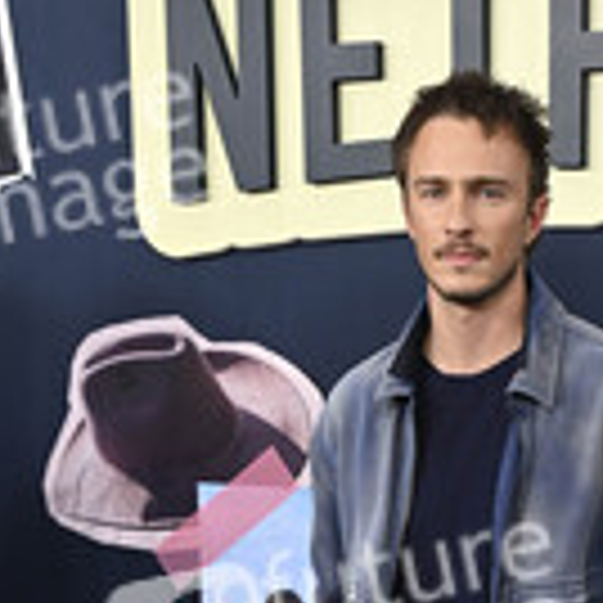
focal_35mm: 94
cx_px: 468
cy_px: 855
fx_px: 1853
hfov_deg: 18.3
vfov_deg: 17.0
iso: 1000
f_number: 5.6
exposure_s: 1/250
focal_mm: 37
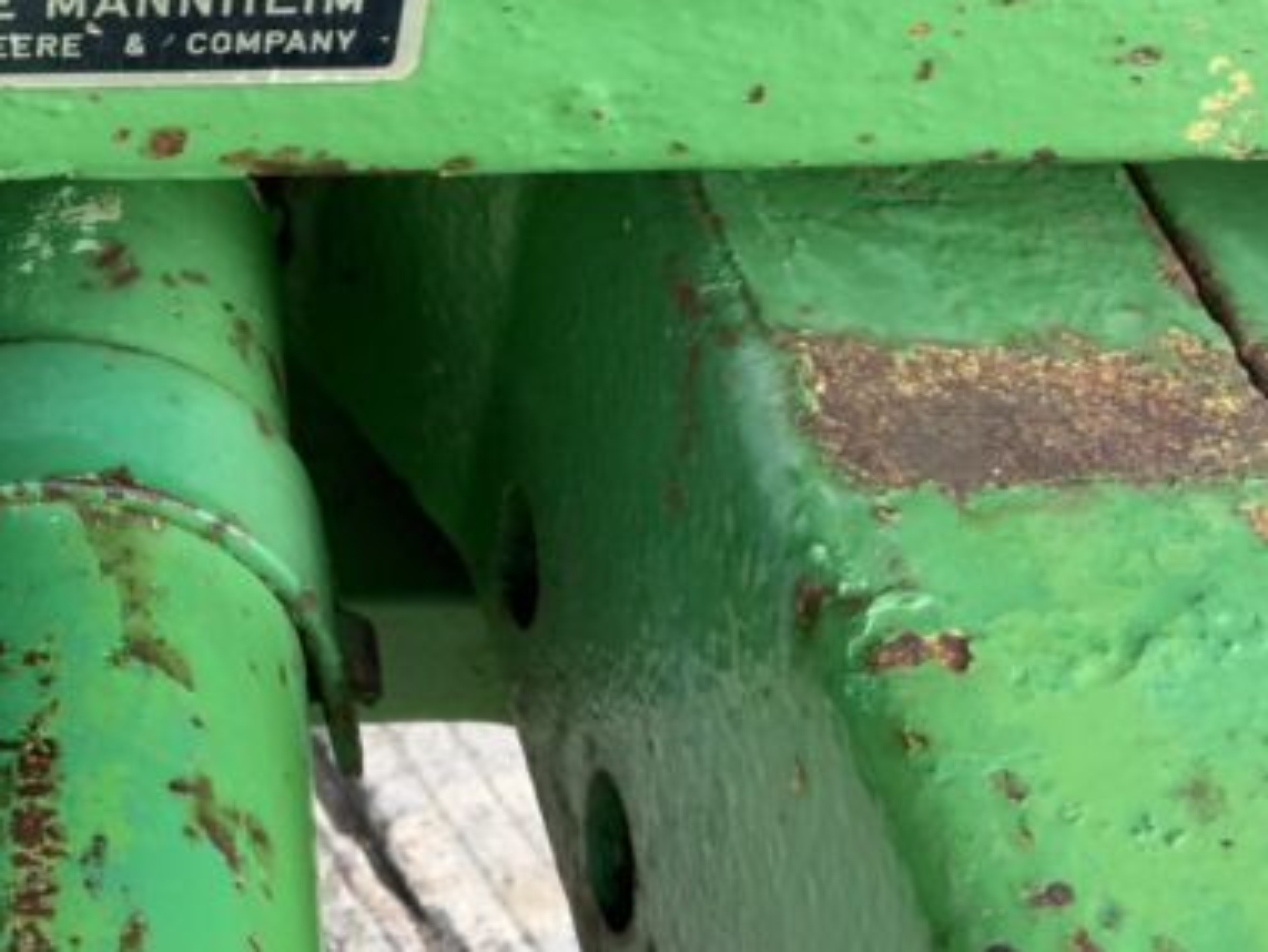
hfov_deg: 23.7
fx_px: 2858
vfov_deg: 18.4
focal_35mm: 78
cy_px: 0
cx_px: -57
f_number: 1.8
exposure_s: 1/122
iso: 25
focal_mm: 3
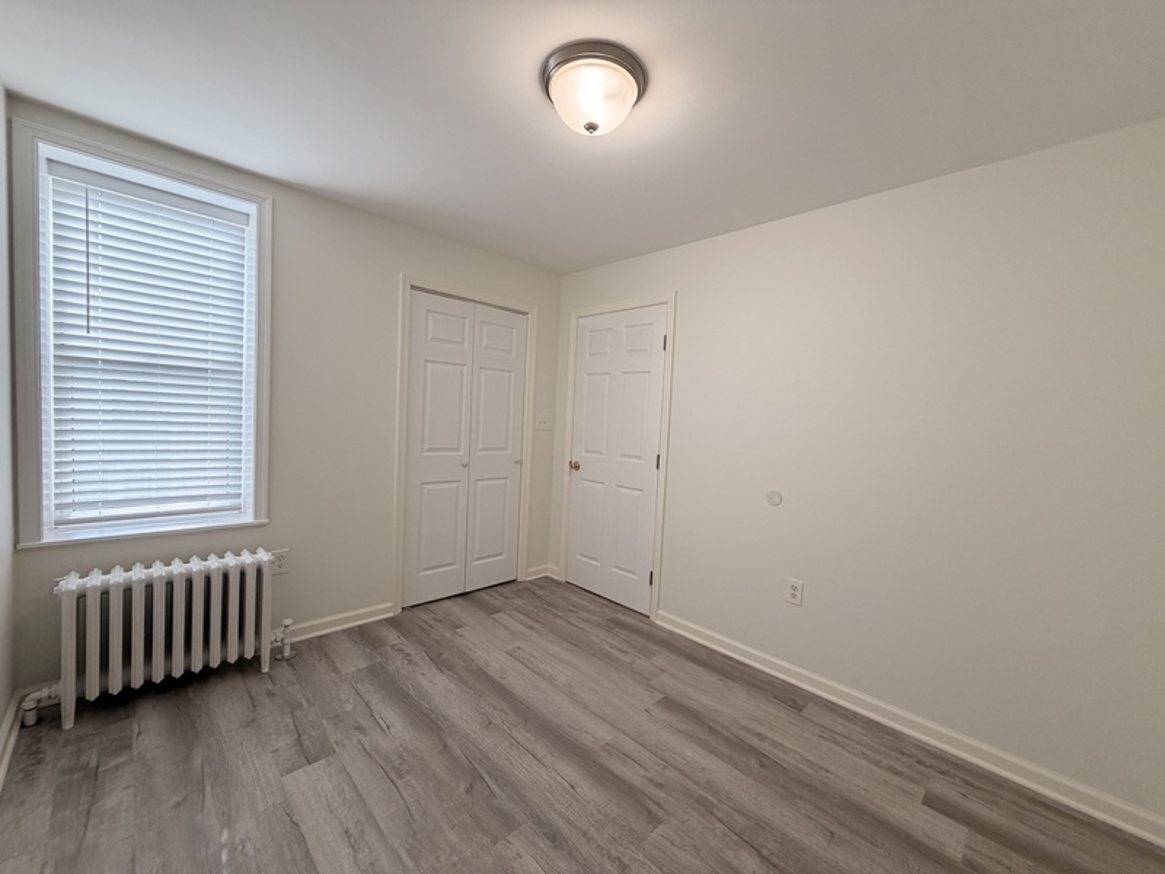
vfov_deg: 85.7
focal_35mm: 14
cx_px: 582
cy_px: 437
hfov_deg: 102.1
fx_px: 471
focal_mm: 2.22
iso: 100
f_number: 2.2
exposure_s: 1/120
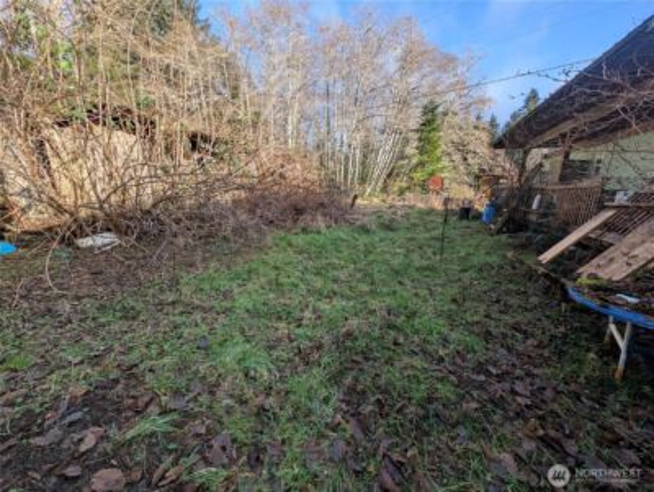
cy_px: 246
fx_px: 227
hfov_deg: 110.5
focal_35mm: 12
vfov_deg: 94.6
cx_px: 327
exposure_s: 1/451
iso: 42
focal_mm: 2.23
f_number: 1.95
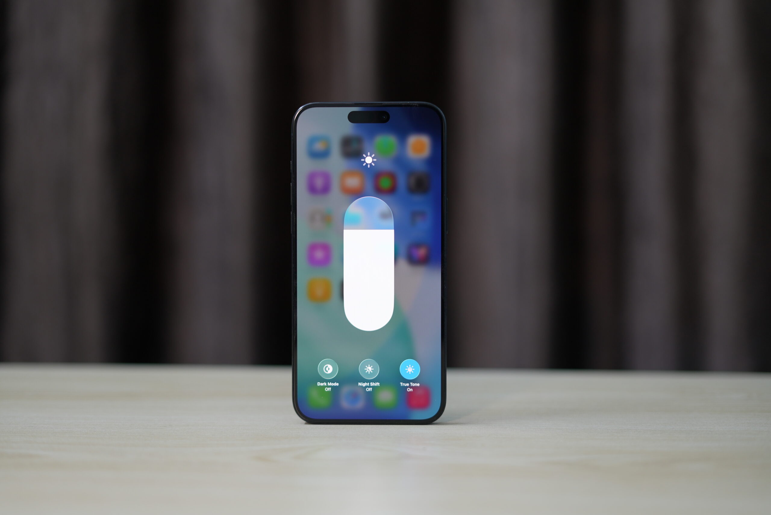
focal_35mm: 50
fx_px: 1071
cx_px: 386
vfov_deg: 27.0
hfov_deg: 39.6
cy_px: 258
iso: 320
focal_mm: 50
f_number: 2.2
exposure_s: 1/100
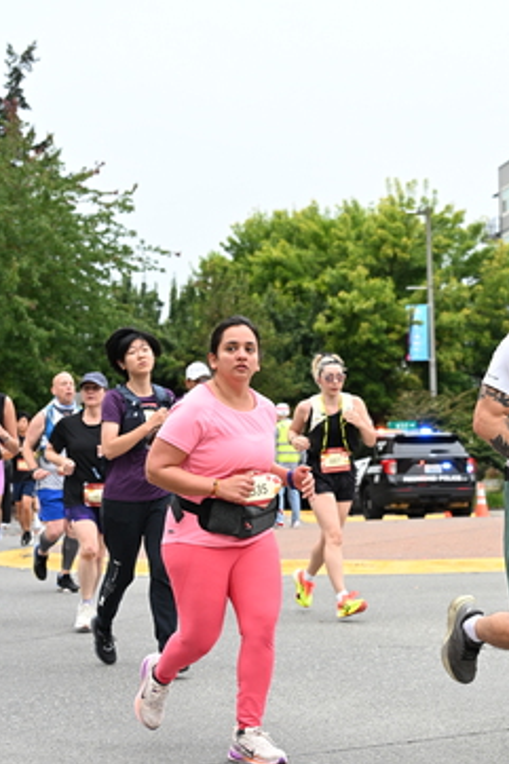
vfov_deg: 27.7
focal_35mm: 73
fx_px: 1550
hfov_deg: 18.6
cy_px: 420
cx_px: 328
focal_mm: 48
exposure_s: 1/800
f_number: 4
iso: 1600
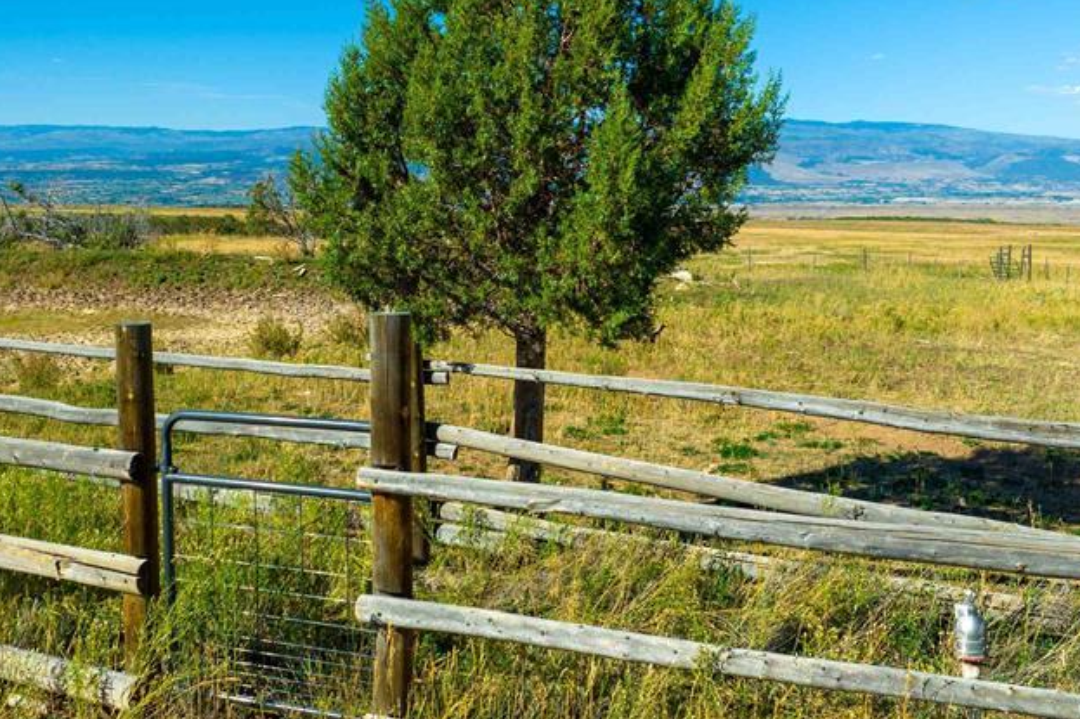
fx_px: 1230
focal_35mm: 41
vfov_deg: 32.6
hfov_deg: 47.2
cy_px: 341
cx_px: 435
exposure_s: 1/80
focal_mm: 12.29
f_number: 2.8
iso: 100
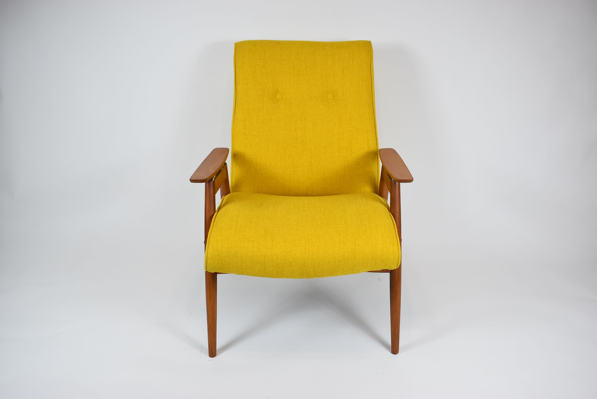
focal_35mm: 33
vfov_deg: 40.0
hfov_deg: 57.2
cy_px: 200
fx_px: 548
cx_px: 298
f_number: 5.6
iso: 560
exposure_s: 1/125
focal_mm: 22
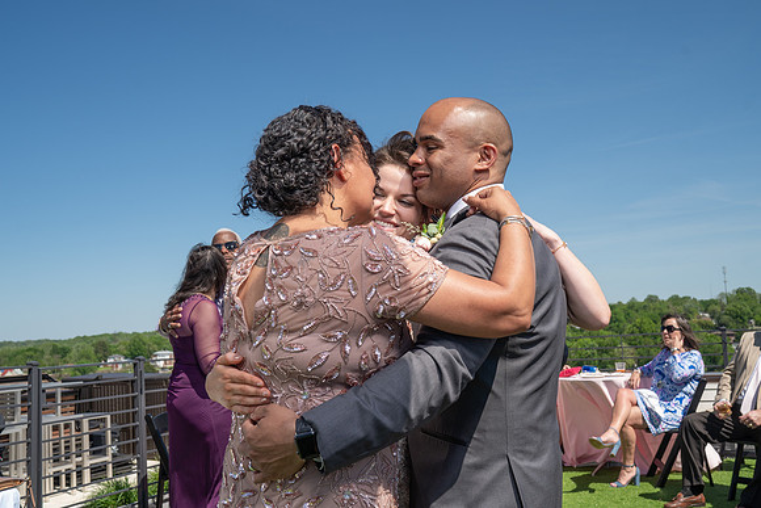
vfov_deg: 35.3
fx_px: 797
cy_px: 253
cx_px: 409
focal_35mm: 38
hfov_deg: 51.0
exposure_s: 1/250
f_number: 7.1
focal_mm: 35
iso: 50
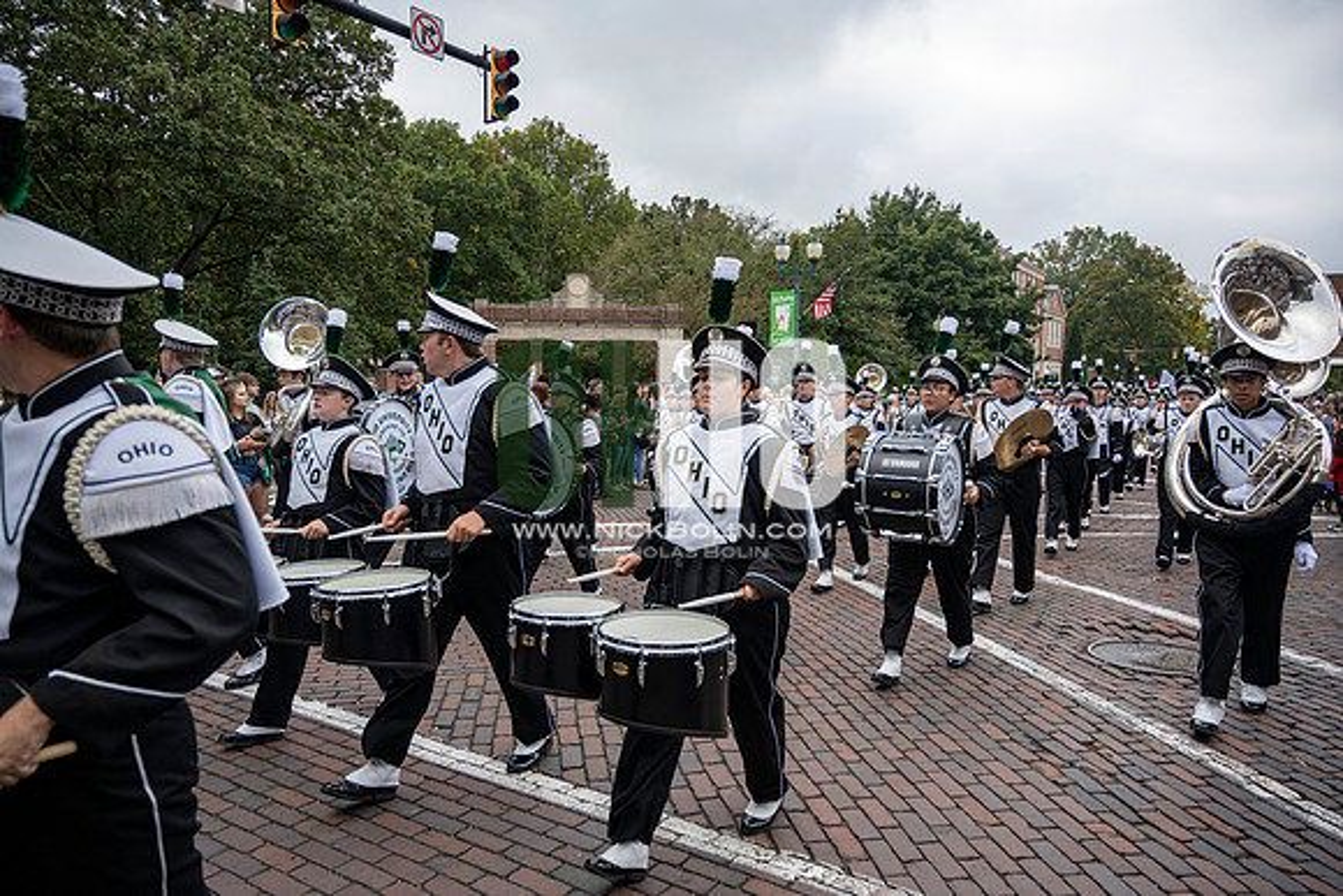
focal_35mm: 24
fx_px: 896
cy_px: 448
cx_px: 672
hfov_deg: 73.7
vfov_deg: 53.2
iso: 500
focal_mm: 24
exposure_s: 1/1600
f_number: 4
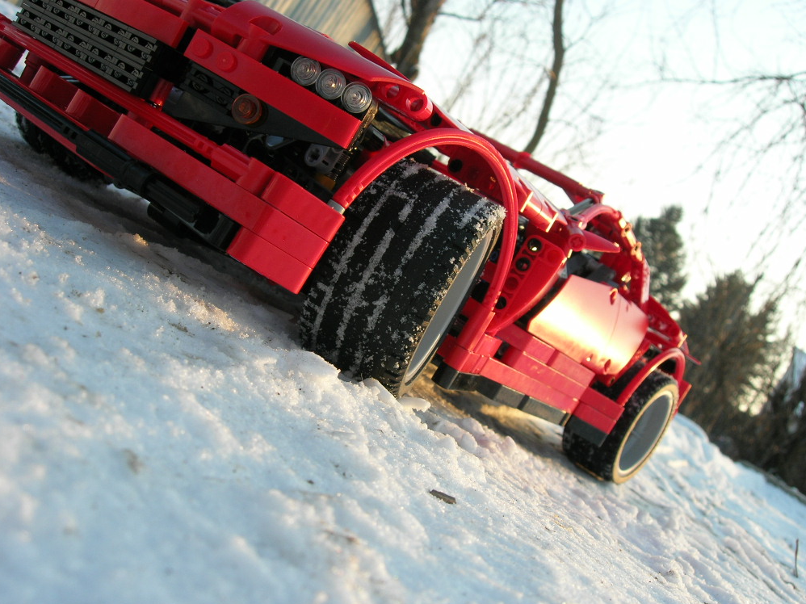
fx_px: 908
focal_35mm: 39
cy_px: 297
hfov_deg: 47.9
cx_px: 411
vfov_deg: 36.8
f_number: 4.8
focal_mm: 7.8
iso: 64
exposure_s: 1/118
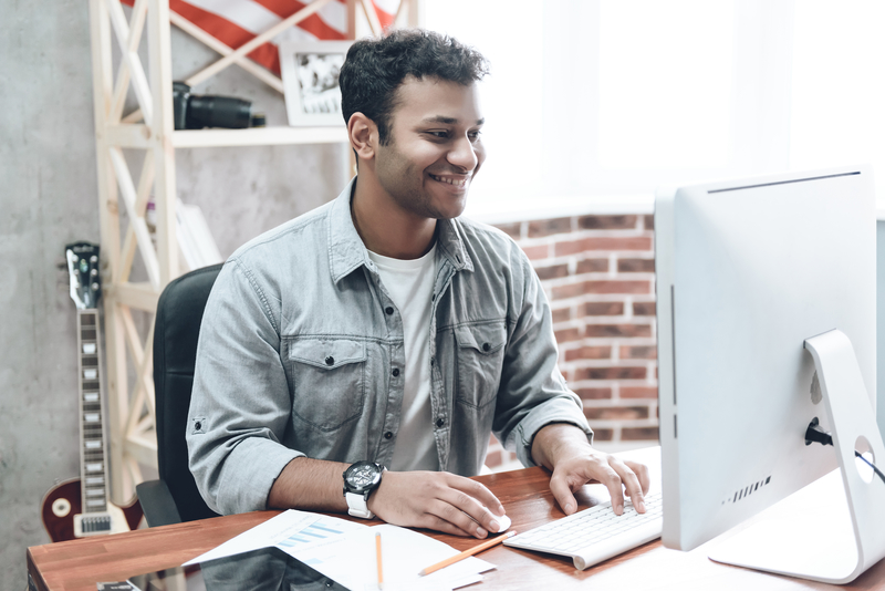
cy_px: 296
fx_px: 1279
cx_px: 442
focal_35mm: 52
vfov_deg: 26.0
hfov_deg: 38.2
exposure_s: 1/125
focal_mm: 52
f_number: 2.8
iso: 800
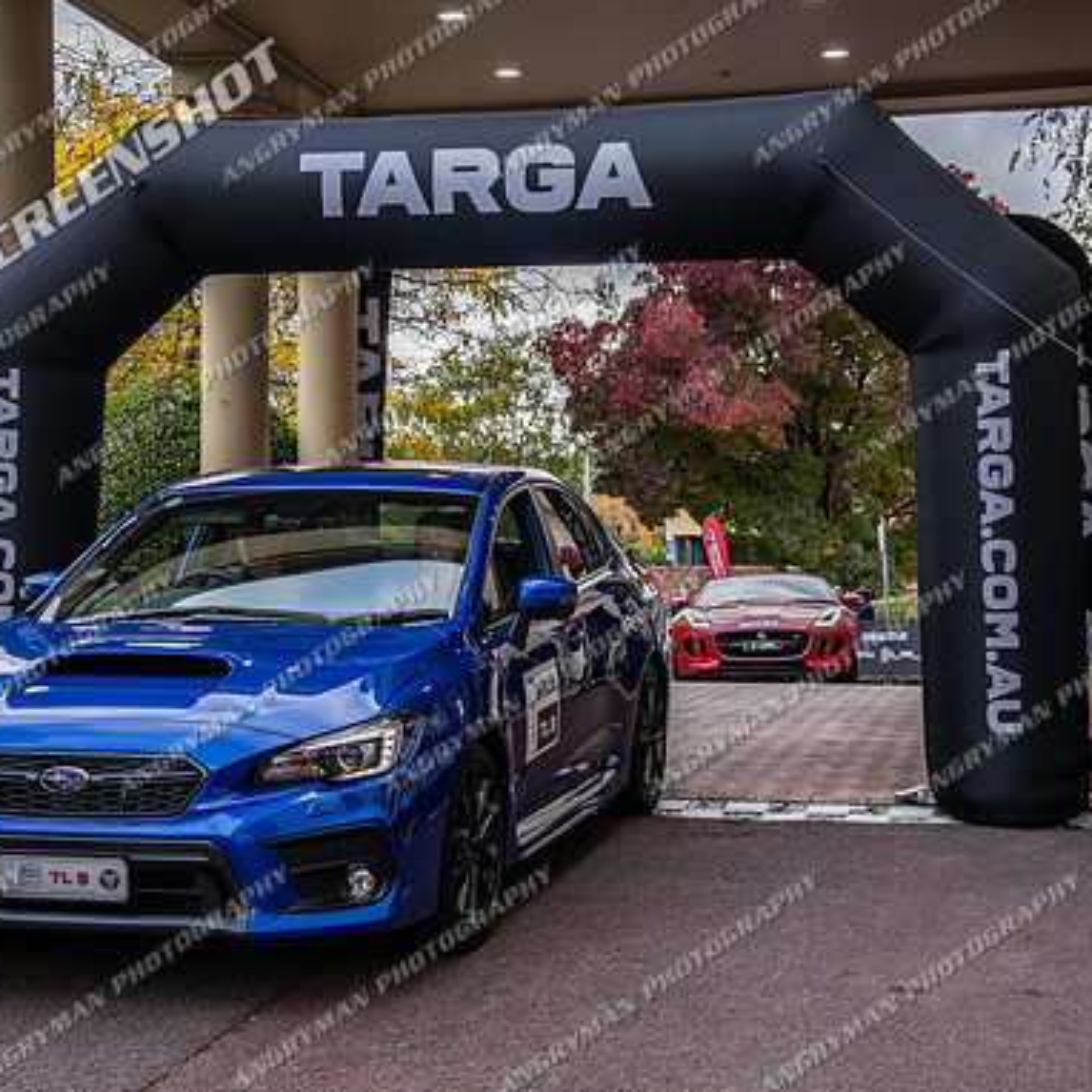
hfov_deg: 27.7
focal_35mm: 62
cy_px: 545
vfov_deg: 27.7
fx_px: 2213
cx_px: 466
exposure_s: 1/160
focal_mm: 48
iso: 400
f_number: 5.6
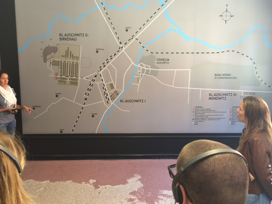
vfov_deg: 45.4
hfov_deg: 58.3
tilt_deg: -4.1
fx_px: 244
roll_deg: +1.2
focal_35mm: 31
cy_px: 95
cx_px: 136
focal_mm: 4.15
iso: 125
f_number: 2.2
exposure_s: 1/33
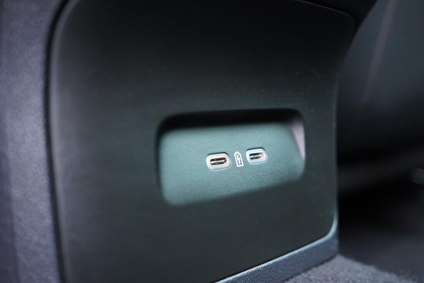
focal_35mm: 36
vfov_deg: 36.9
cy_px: 142
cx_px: 212
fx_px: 424
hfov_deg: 53.1
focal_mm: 24
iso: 4000
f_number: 2.8
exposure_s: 1/40
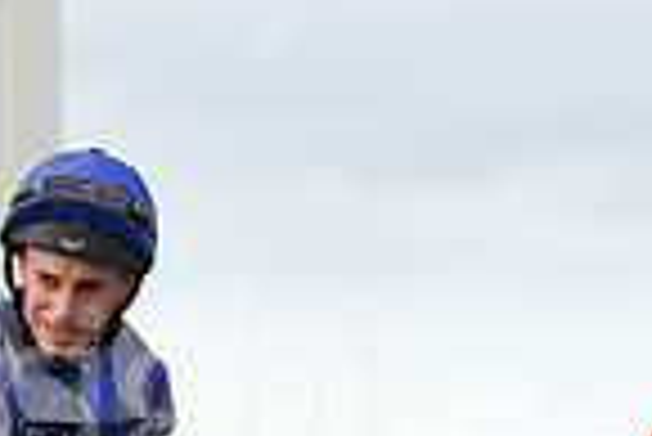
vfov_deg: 1.7
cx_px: 135
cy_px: 676
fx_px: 14521
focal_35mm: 801
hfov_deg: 2.6
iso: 400
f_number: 5.6
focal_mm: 200
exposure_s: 1/640
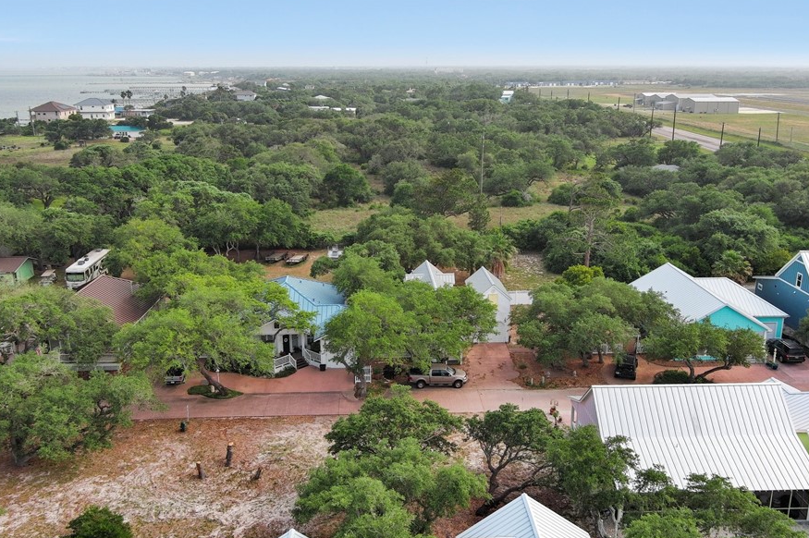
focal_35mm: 36
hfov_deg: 53.2
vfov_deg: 36.8
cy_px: 291
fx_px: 808
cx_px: 418
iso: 100
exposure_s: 1/40
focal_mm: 10.57
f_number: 2.8
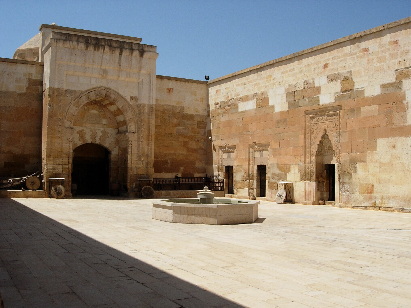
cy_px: 154
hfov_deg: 49.0
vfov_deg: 37.7
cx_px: 206
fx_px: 451
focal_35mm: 38
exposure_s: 1/1117
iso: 79
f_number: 4.8
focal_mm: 7.8
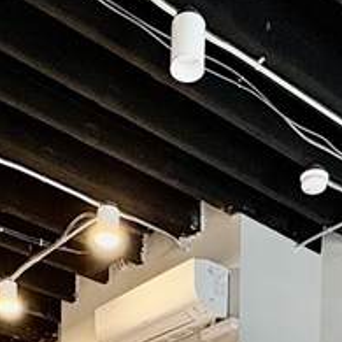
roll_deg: -0.5
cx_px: 165
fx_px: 727
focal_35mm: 65
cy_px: 607
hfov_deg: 26.5
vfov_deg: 19.8
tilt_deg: -0.4
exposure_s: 1/60
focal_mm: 2.22
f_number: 2.2
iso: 160
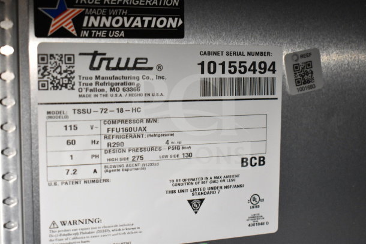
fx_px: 549
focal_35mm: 54
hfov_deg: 36.9
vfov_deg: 25.1
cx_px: 183
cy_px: 122
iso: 5600
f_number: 4.8
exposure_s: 1/60
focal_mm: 36
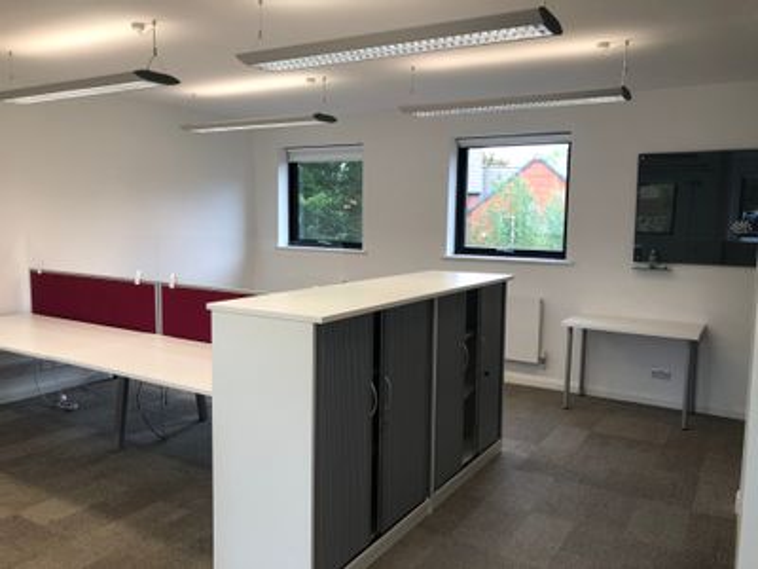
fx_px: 613
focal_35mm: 28
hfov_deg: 63.4
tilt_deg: -6.5
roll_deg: -0.1
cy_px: 284
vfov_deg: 49.7
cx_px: 379
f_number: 1.8
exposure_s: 1/100
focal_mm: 3.99
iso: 40
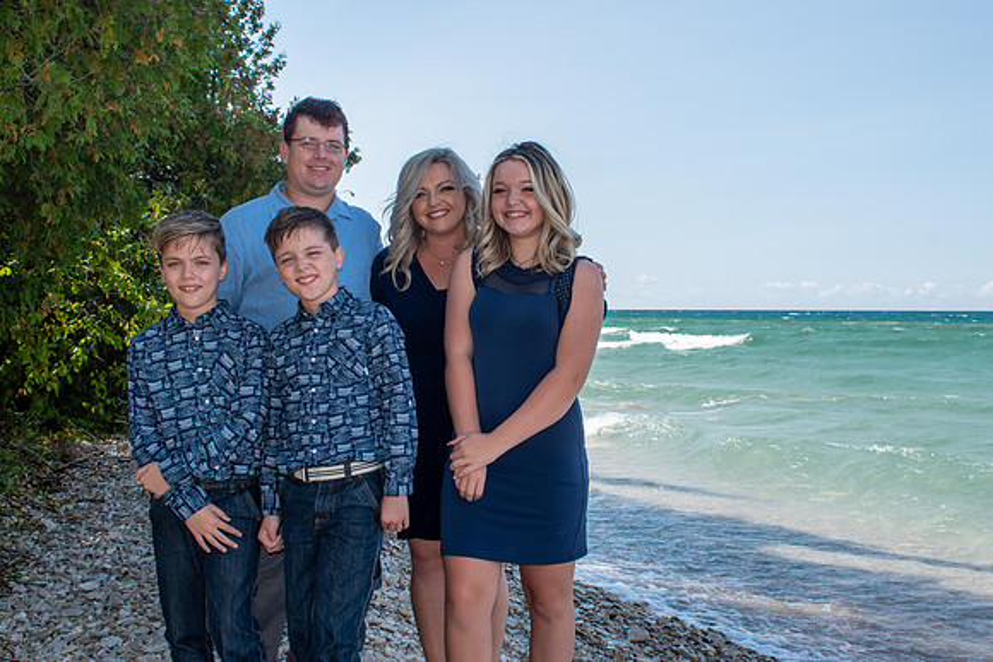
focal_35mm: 44
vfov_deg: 30.9
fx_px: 1200
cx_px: 496
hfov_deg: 45.0
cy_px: 331
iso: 100
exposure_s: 1/200
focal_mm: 29
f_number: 9
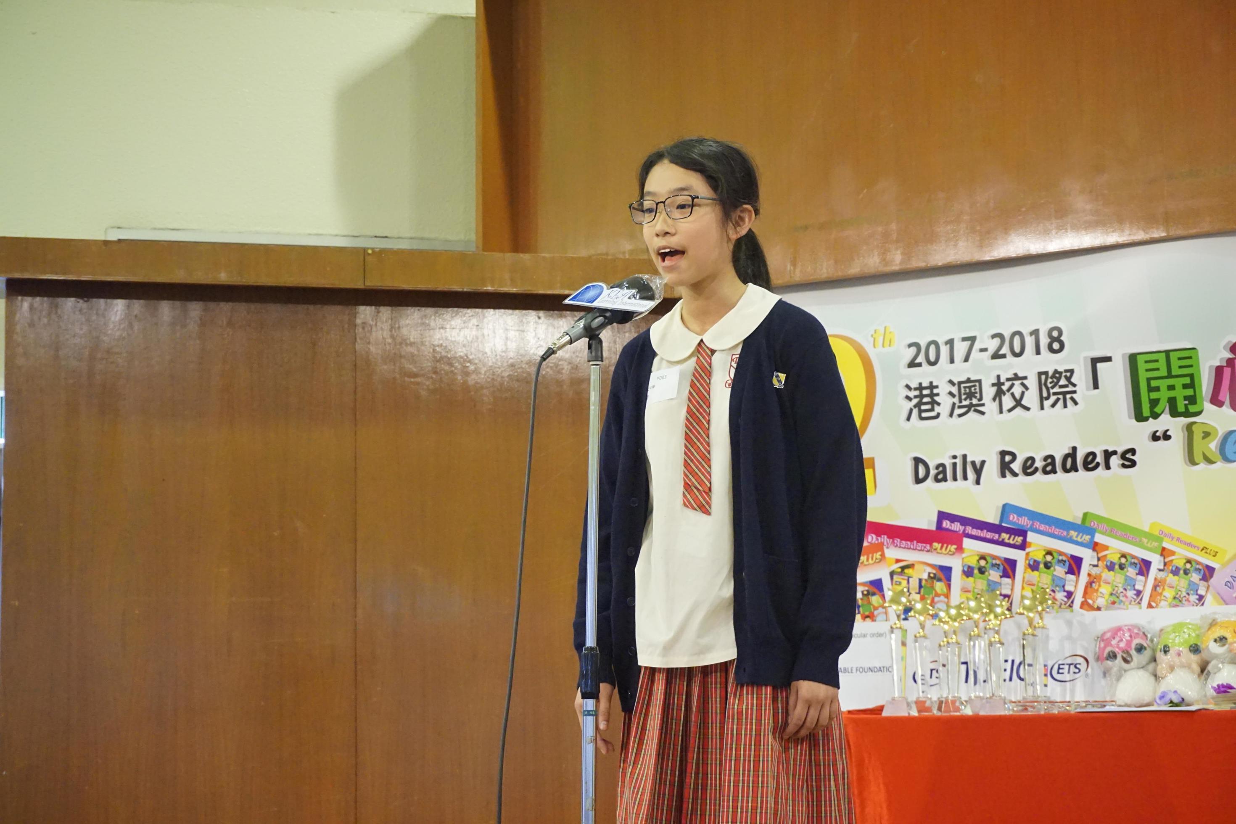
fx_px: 2420
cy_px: 412
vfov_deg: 19.3
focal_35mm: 70
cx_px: 618
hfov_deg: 28.6
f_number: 5.6
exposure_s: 1/80
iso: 3200
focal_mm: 47
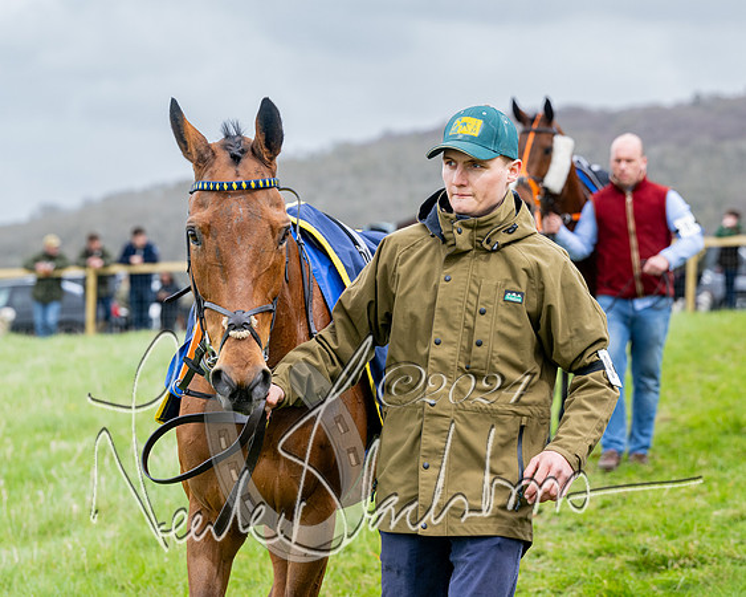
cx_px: 377
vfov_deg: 10.4
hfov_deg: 13.0
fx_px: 3268
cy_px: 303
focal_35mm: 148
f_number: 5
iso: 400
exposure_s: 1/640
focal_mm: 115
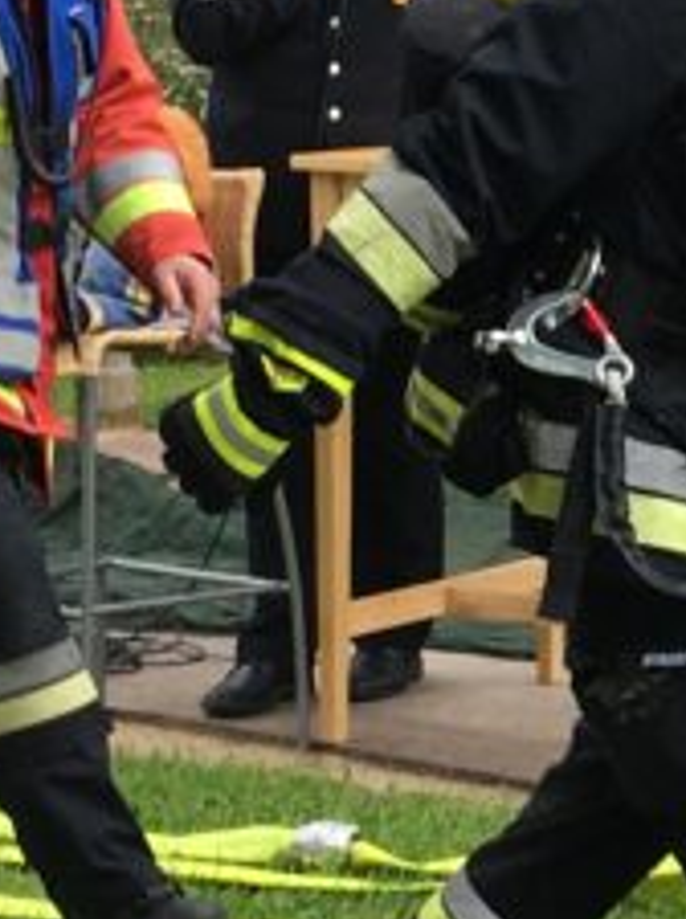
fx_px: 4107
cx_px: 1143
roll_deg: +1.7
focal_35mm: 155
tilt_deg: -6.4
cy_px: 482
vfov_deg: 12.8
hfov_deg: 9.2
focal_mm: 4.15
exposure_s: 1/306
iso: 25
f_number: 2.2
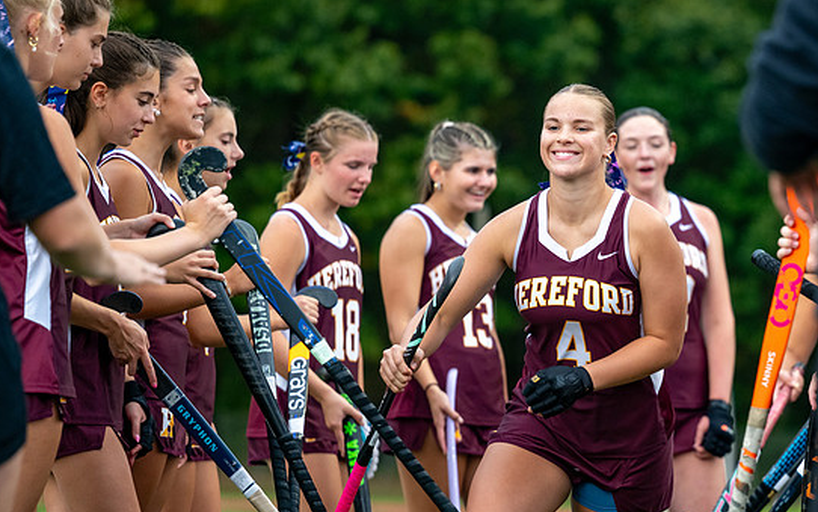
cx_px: 616
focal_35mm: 190
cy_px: 289
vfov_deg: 6.9
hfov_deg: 11.0
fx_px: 4237
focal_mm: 120
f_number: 2.8
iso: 1600
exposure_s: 1/1000
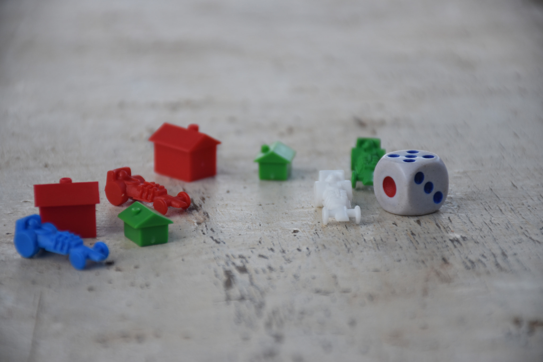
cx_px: 272
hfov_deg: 9.8
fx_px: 3167
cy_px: 181
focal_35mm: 210
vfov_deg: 6.5
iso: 250
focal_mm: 140
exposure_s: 1/500
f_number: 5.6
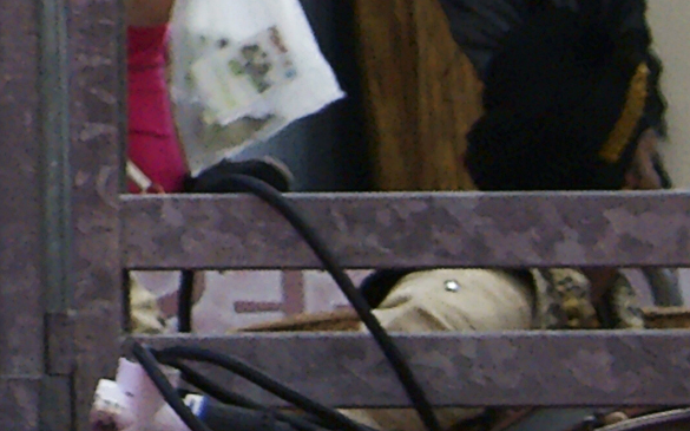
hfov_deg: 3.4
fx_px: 11277
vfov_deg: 2.2
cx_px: -1775
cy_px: -741
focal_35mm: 600
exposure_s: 1/60
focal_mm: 50
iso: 200
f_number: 5.6
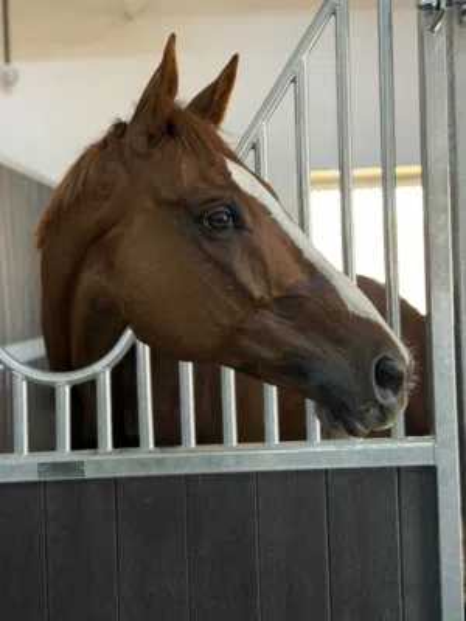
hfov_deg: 30.3
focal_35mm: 48
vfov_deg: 39.7
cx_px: 233
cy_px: 310
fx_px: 862
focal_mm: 6.76
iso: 125
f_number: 1.78
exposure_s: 1/60
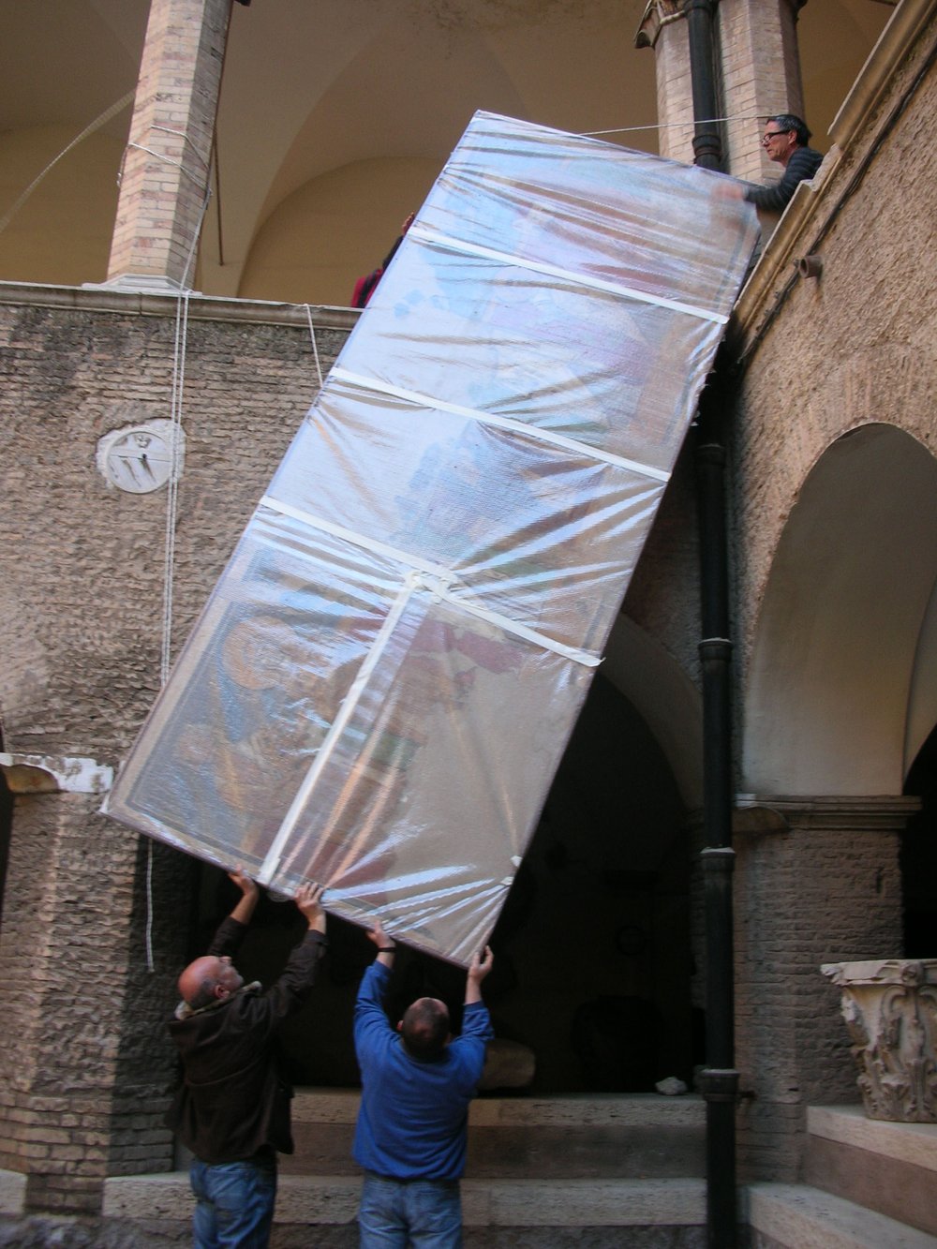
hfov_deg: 40.7
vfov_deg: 52.6
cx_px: 468
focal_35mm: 35
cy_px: 624
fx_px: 1263
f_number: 3
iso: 50
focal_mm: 5.8
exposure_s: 1/23.6
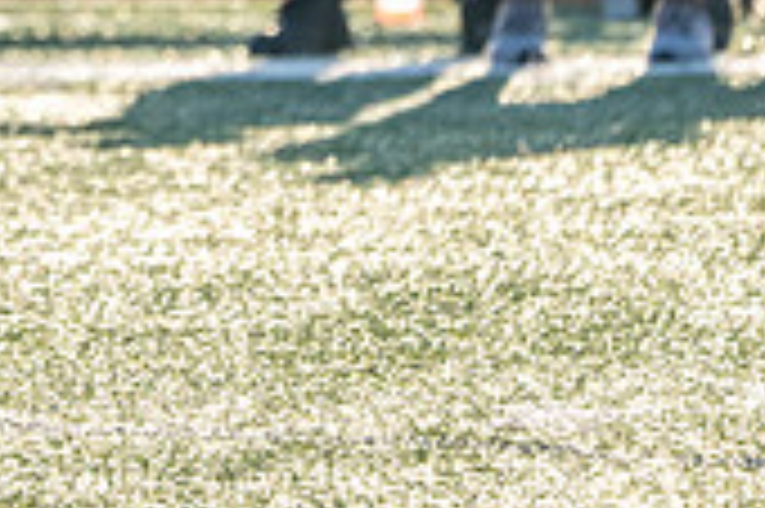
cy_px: -361
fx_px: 28277
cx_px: -307
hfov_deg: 1.5
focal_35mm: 1332
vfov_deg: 1.0
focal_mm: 364
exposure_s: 1/1250
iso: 1600
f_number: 8
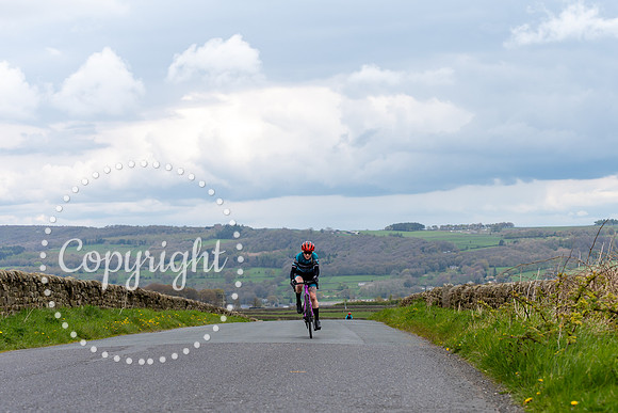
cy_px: 269
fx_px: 1602
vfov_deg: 14.6
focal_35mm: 93
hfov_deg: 21.8
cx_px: 352
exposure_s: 1/640
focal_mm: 65
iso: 200
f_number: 4.5
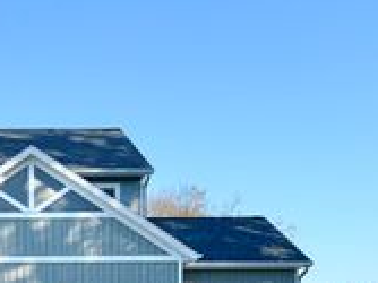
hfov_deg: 23.7
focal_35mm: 78
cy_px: 343
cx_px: -20
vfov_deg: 17.9
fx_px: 851
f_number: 1.6
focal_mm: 5.96
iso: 50
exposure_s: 1/2141
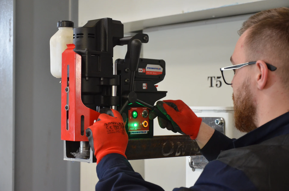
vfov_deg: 17.4
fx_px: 625
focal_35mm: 78
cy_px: 96
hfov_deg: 26.0
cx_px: 144
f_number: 5
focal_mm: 52
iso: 1600
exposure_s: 1/50
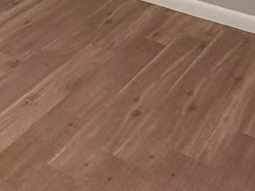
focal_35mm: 75
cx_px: -21
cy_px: -217
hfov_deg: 24.4
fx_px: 552
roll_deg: +0.6
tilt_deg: -1.5
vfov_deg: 15.0
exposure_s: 1/60
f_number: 2.2
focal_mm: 2.22
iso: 250
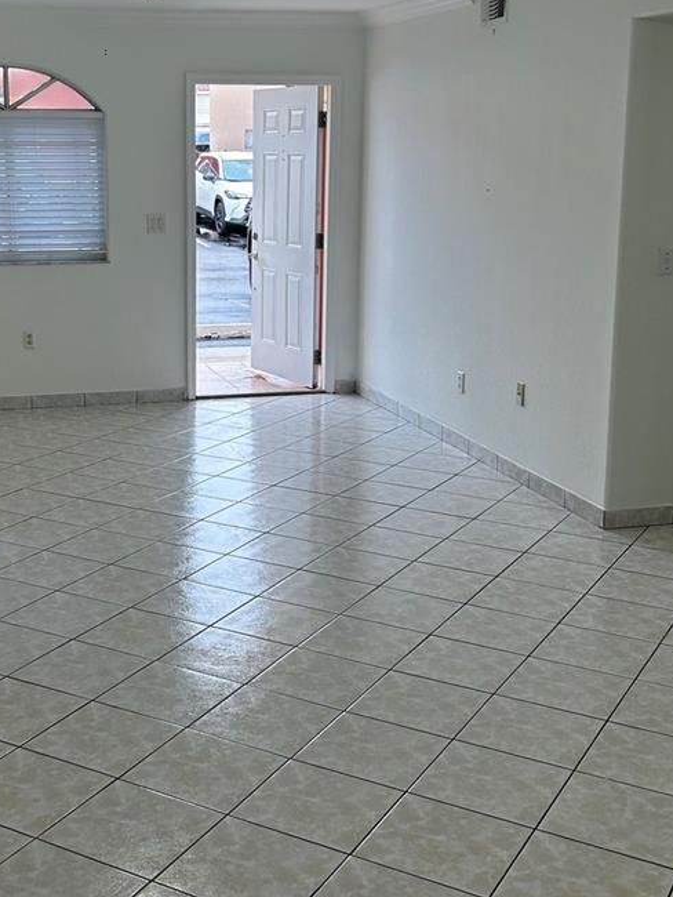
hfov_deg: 30.0
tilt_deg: -10.0
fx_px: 1243
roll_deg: -1.4
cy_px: 378
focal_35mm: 48
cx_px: 211
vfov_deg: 39.5
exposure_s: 1/130
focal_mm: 5.7
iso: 50
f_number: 1.5
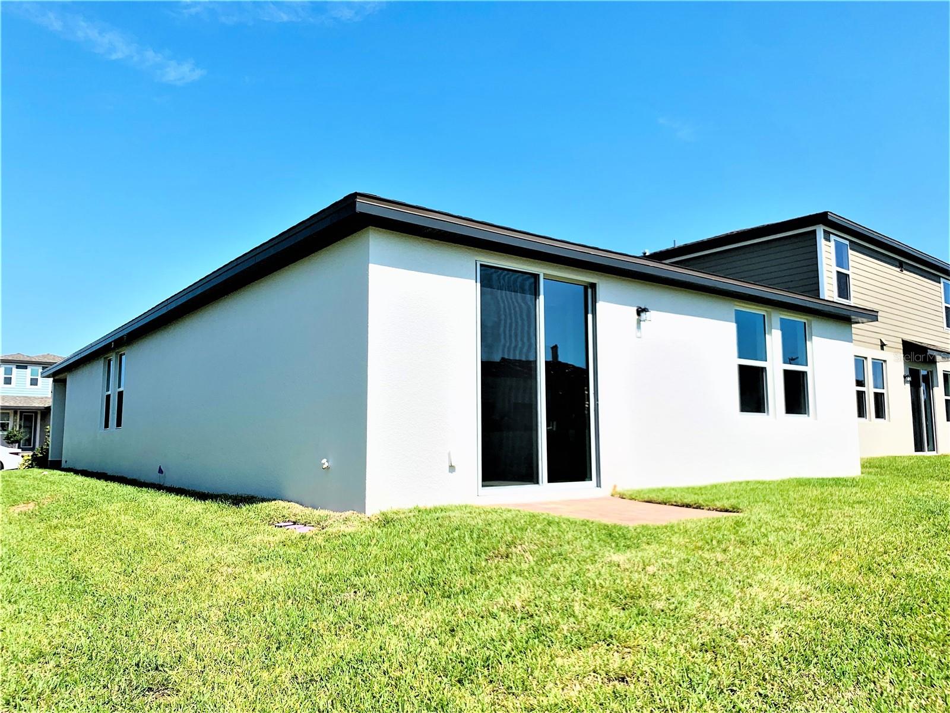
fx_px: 714
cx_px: 475
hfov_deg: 67.3
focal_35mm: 26
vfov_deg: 53.1
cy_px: 356
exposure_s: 1/3289
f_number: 1.8
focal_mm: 4.25
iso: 25
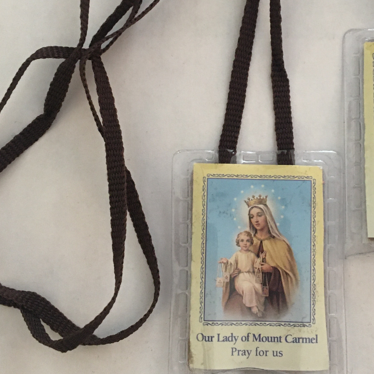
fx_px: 758
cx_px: 241
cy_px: 130
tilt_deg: -83.3
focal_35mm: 62
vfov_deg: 27.6
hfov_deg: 27.6
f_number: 2.2
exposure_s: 1/30
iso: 160
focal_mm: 4.15
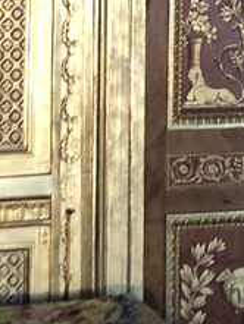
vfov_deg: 9.3
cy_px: -259
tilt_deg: +5.5
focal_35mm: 203
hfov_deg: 7.2
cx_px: 317
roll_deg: +0.7
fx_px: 1906
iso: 100
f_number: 1.8
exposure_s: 1/9
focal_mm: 4
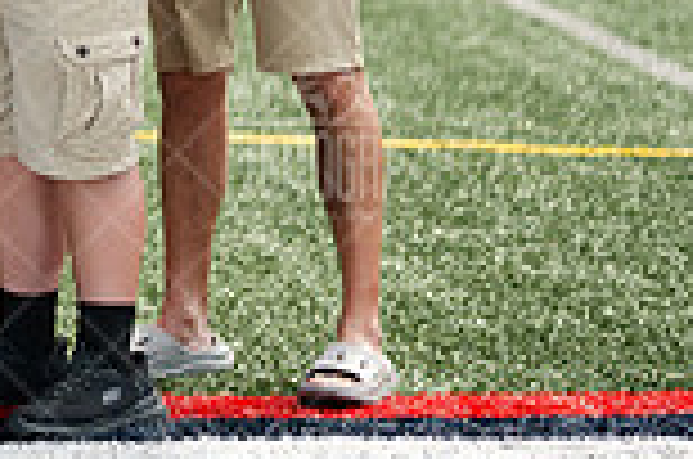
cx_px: -477
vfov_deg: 4.2
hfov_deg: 6.3
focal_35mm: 321
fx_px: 6166
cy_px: -245
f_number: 1.4
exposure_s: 1/250
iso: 100
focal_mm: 85
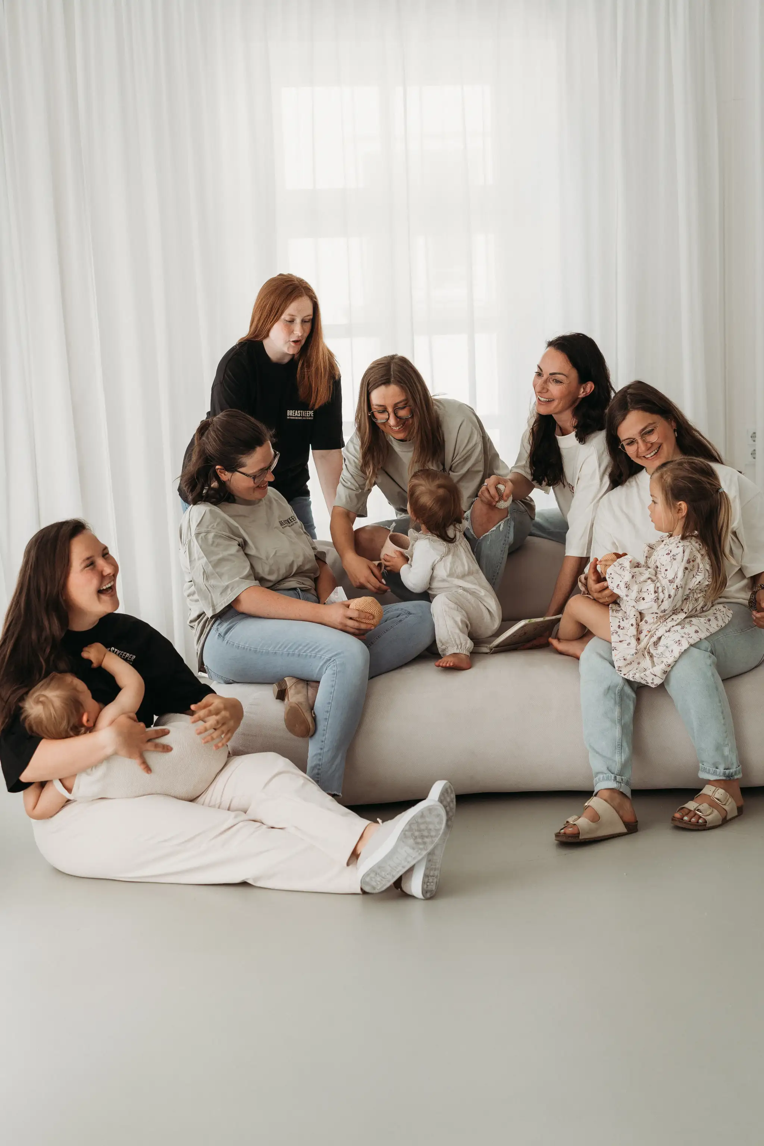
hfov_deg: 27.0
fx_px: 1592
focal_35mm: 50
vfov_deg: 39.6
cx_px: 382
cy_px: 573
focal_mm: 50
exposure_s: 1/400
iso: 500
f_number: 2.8
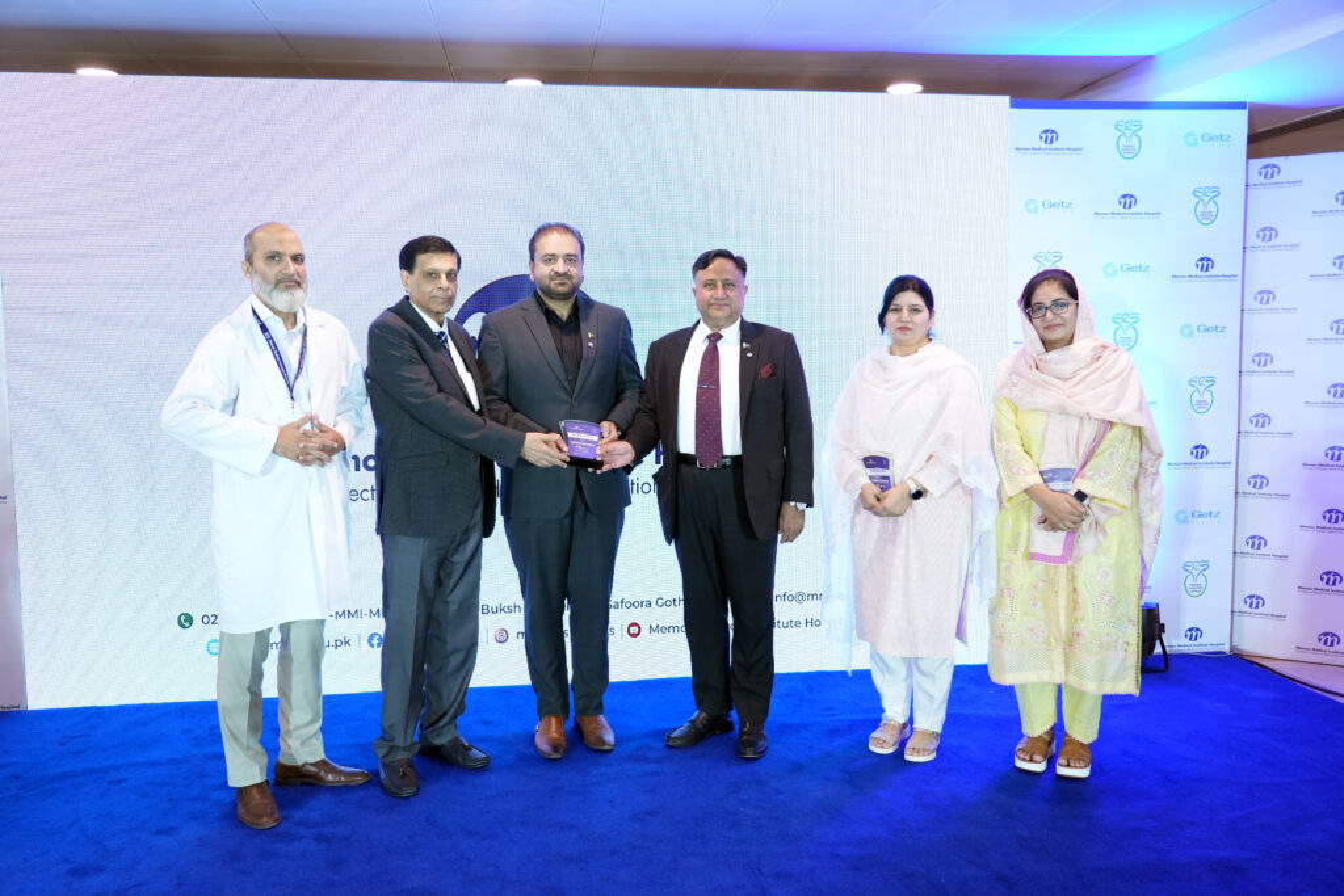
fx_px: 1083
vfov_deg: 45.0
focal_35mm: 29
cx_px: 672
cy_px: 448
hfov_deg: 63.7
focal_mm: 29
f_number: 4
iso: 2000
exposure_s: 1/100
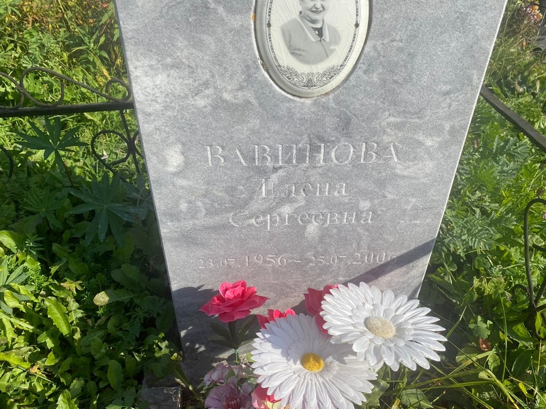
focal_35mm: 26
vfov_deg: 53.1
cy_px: 204
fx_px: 410
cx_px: 273
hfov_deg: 67.3
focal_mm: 4.25
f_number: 1.8
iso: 32
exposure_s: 1/2967
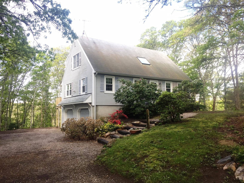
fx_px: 204
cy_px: 92
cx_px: 122
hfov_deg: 61.7
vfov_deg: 48.2
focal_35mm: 29
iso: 32
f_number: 2.2
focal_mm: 4.15
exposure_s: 1/202
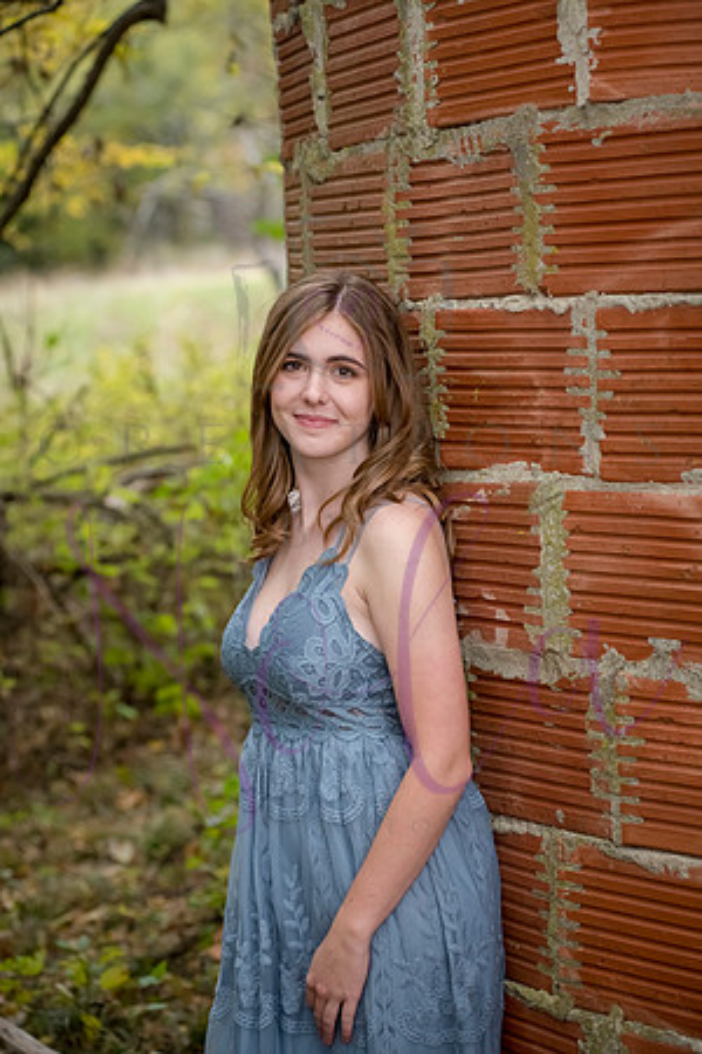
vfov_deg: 23.6
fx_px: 2515
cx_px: 351
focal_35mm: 86
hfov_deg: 15.9
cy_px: 527
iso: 1250
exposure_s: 1/320
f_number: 4.5
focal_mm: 86
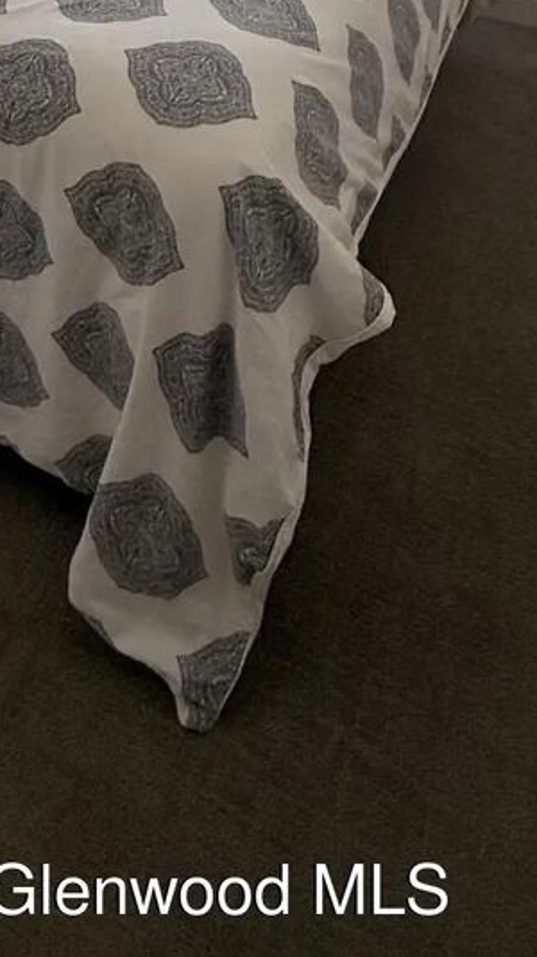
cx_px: 104
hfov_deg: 29.7
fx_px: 988
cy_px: -221
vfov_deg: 37.4
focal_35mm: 39
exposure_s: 1/99
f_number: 2.2
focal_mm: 2.22
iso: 125
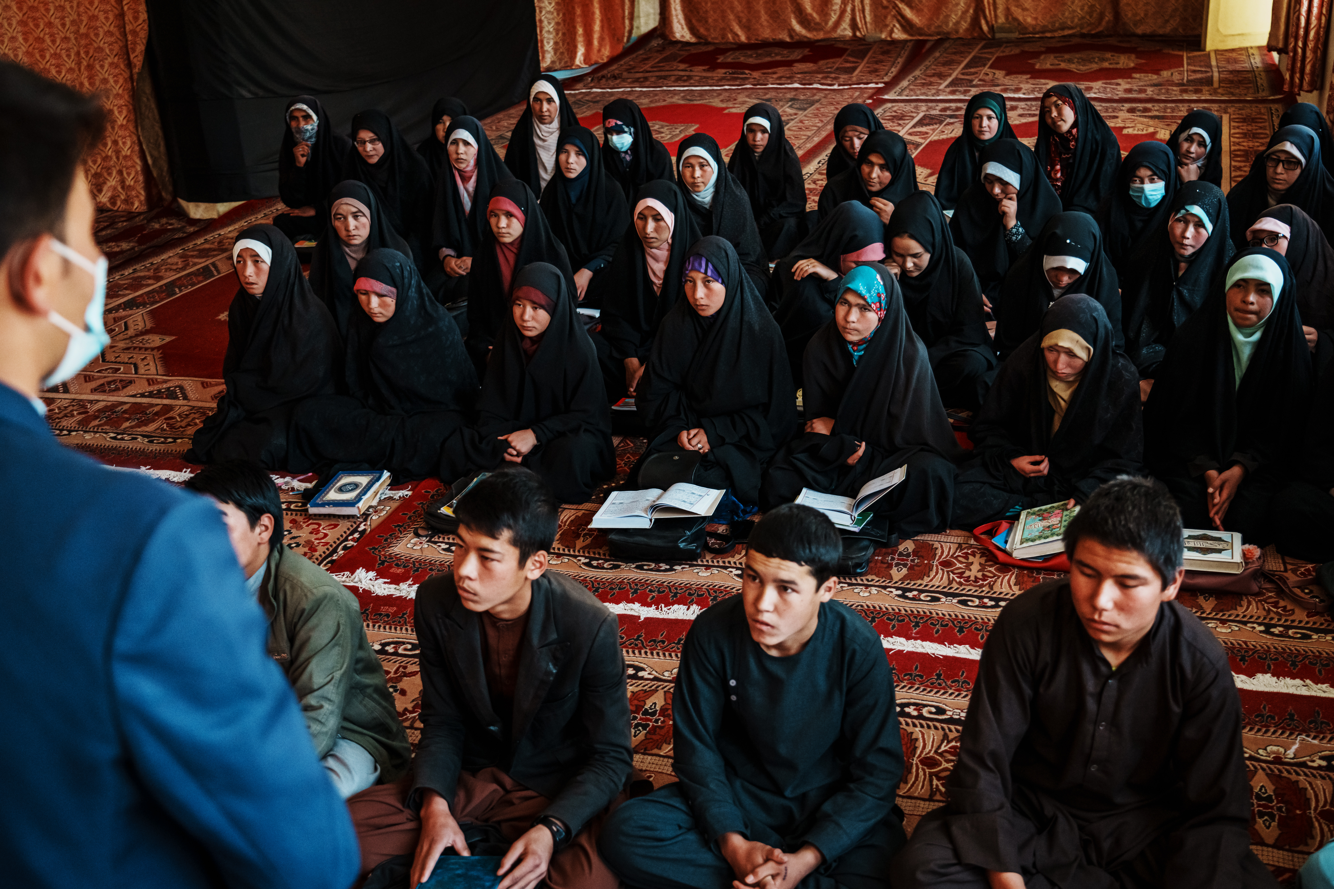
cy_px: 444
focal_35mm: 38
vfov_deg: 35.1
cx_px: 667
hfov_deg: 50.7
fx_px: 1408
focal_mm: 38
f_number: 4
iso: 3200
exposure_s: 1/640
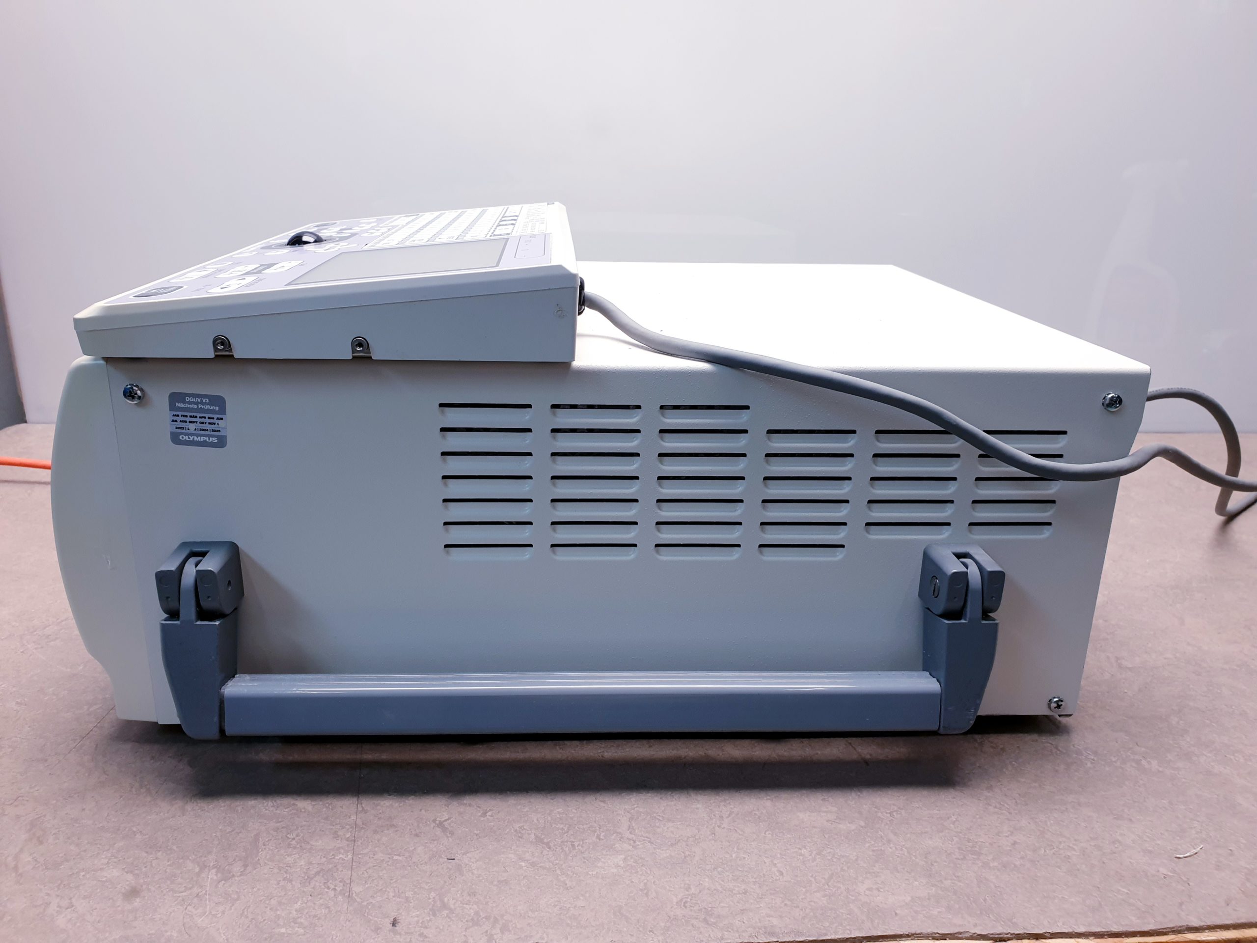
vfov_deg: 53.1
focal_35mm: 26
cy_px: 472
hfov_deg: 67.3
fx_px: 944
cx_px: 628
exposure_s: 1/100
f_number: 2.4
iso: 80
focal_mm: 4.3
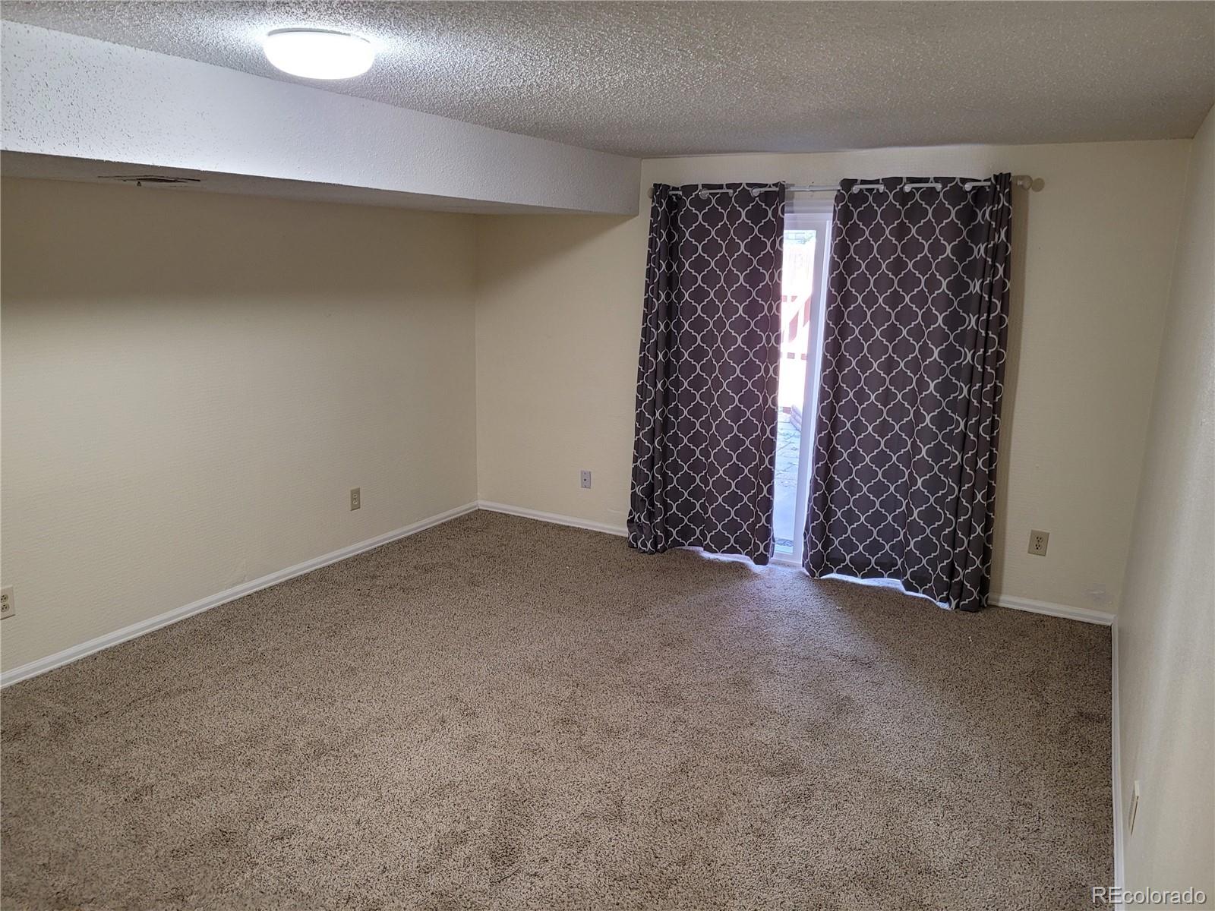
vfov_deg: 53.1
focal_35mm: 26
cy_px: 456
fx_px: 913
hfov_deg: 67.3
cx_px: 608
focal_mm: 5.4
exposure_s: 1/39
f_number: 1.8
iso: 250
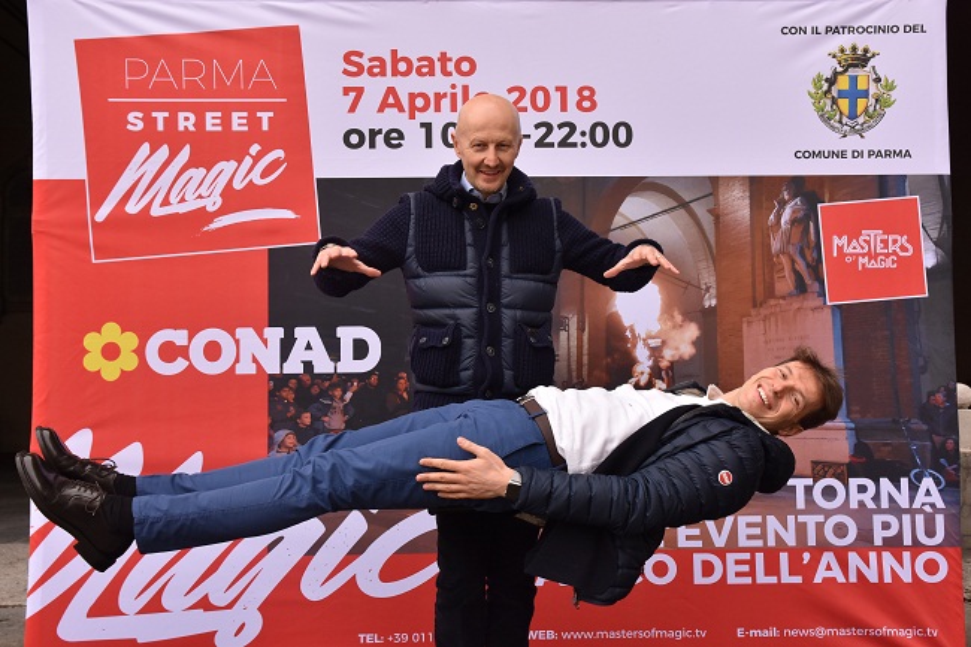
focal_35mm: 46
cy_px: 324
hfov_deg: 42.3
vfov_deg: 28.9
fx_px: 1254
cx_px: 486
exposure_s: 1/500
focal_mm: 31
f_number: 8
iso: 640
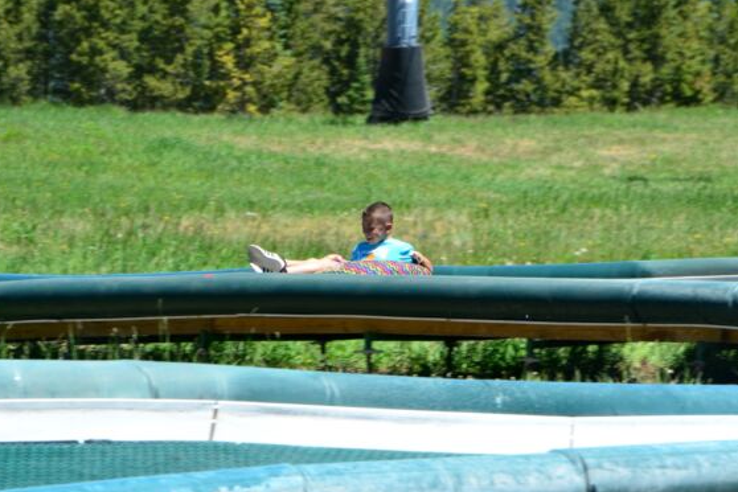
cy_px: 233
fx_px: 7031
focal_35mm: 343
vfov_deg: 4.0
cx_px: 324
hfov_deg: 6.0
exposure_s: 1/100
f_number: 16
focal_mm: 200
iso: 200
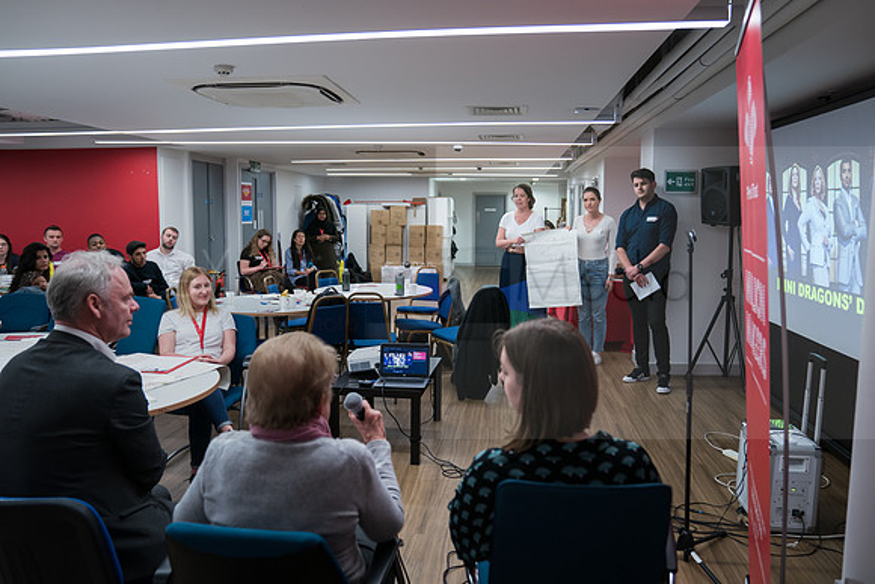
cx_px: 446
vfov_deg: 48.1
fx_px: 654
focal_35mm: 27
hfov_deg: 67.6
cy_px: 287
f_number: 2.8
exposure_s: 1/125
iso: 1250
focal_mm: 26
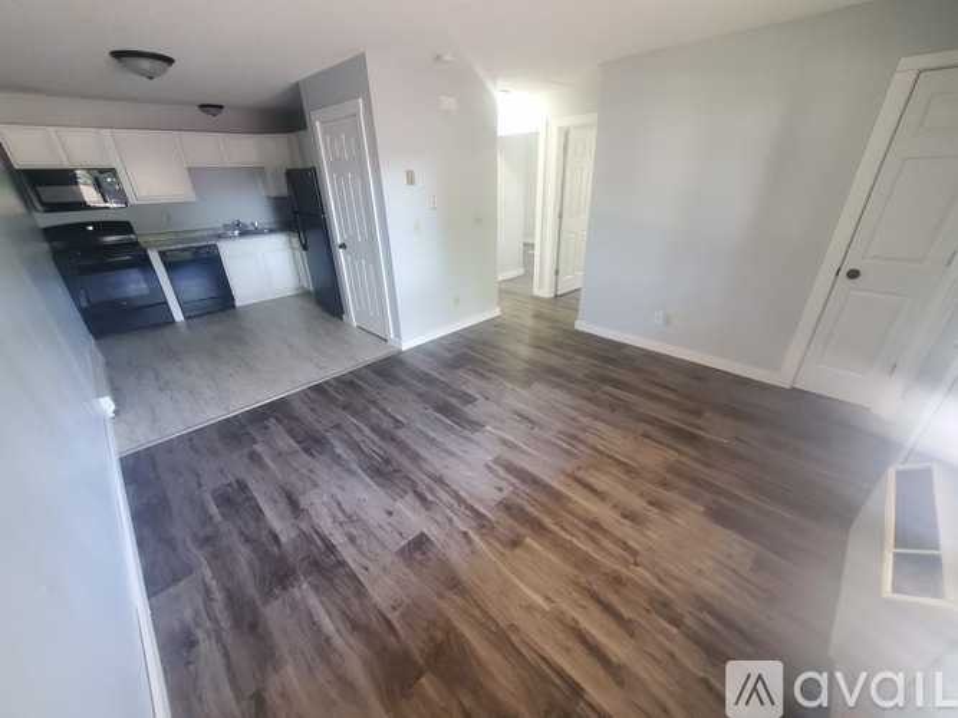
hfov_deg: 106.2
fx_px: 360
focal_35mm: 13
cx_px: 479
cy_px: 359
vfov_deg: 89.9
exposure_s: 1/29
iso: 640
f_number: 2.2
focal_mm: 1.8
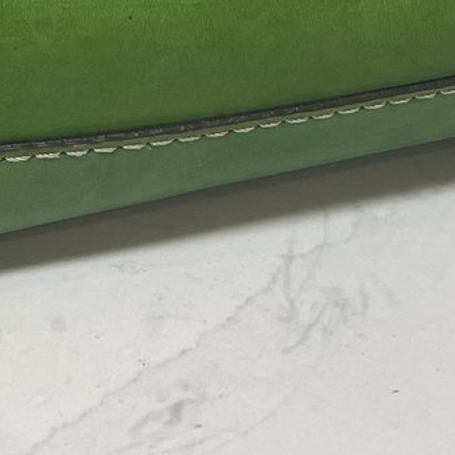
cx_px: 245
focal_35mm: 136
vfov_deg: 11.1
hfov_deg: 12.8
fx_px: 2022
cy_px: -573
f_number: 1.6
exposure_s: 1/120
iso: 80
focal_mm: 5.1
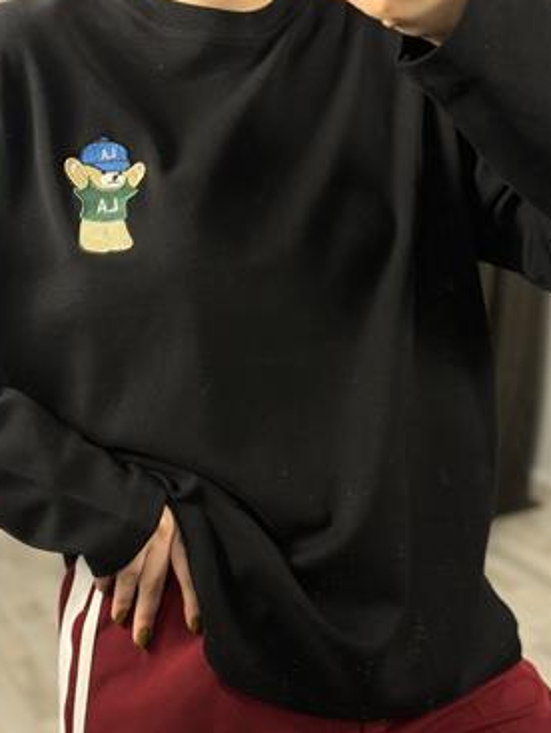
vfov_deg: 35.5
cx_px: 252
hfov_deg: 27.1
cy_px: 333
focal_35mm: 54
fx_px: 1144
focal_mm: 6.86
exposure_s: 1/50
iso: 200
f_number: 1.78
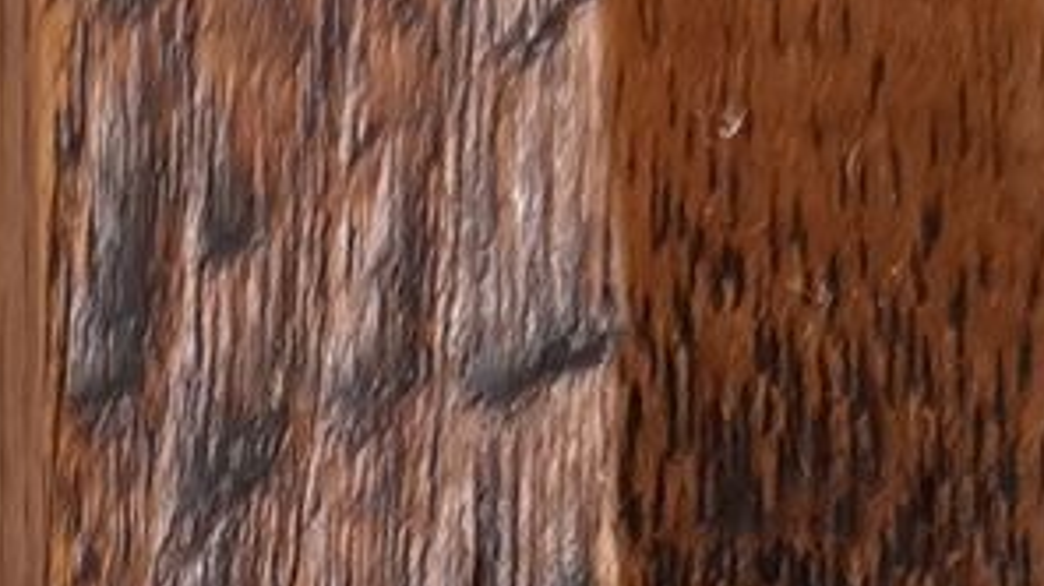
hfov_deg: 10.6
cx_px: -321
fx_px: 5505
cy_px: 2051
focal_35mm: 199
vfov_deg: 5.5
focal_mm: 5.58
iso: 125
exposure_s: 1/100
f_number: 1.8
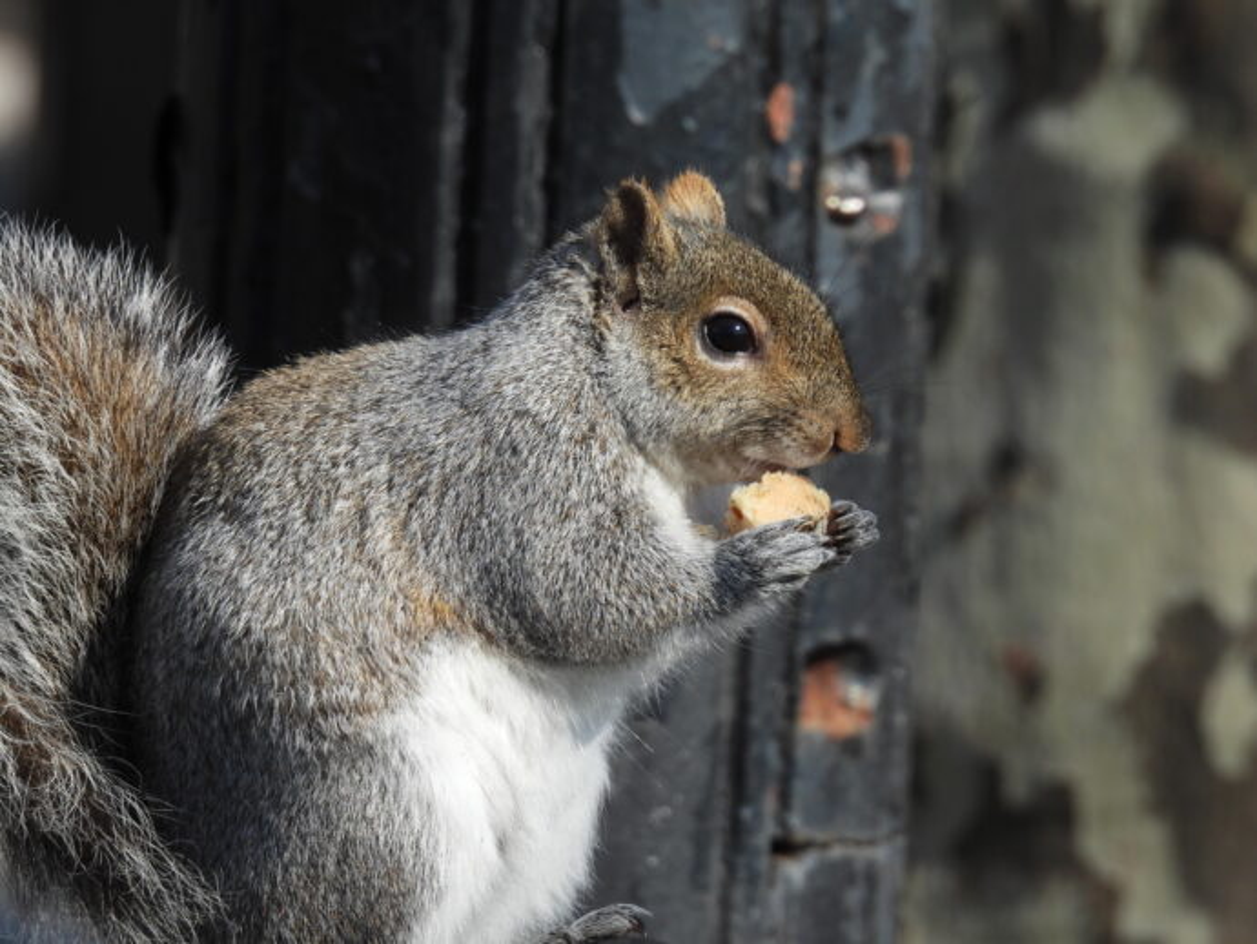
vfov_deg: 1.6
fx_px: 34509
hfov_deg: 2.1
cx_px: 628
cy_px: 472
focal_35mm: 950
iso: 100
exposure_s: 1/250
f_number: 6.3
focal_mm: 170
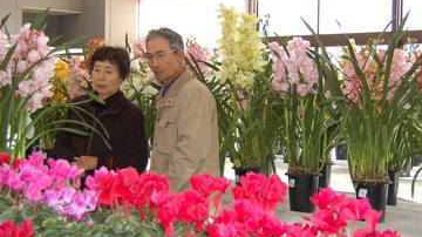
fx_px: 749
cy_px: 123
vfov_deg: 18.0
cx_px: 244
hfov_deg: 31.4
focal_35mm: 67
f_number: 4
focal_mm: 24
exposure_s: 1/125
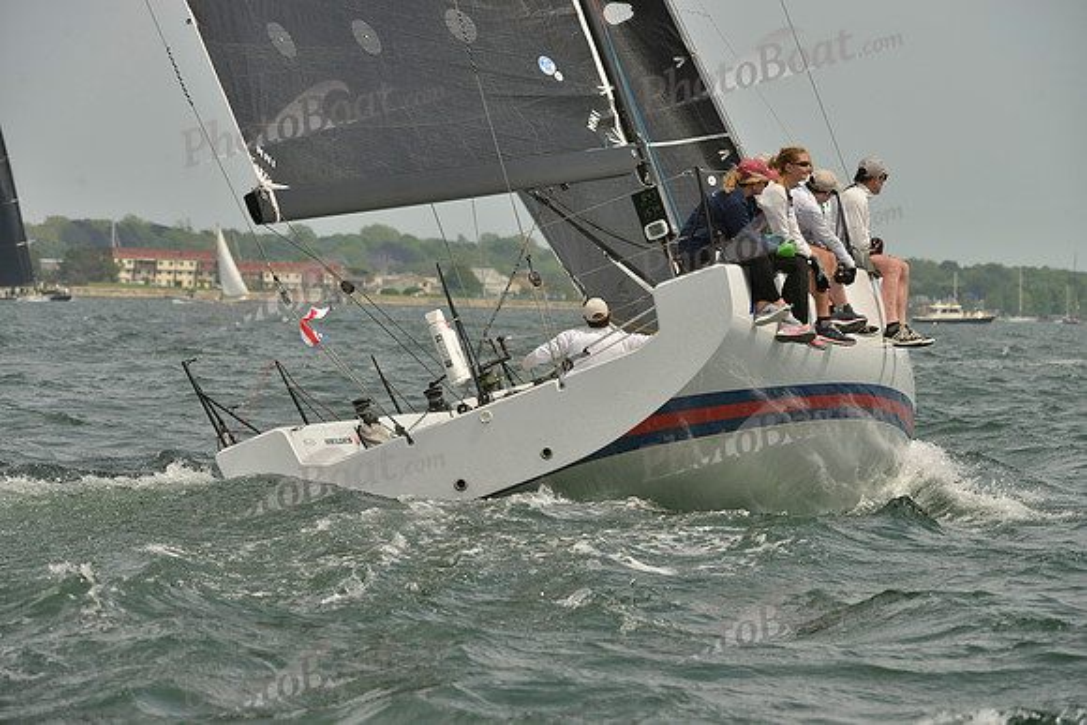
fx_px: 6040
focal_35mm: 200
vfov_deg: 6.9
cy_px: 362
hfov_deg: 10.3
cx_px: 544
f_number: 8
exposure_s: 1/1250
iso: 280
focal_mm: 200
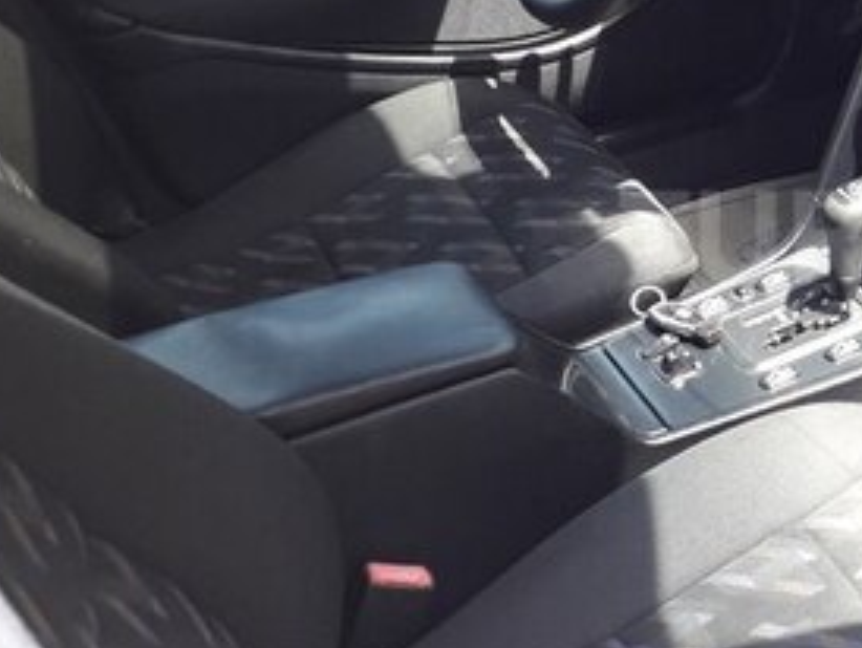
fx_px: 1620
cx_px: 941
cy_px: 237
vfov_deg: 22.6
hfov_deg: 27.4
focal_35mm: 65
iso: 40
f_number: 1.9
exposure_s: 1/100
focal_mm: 3.6
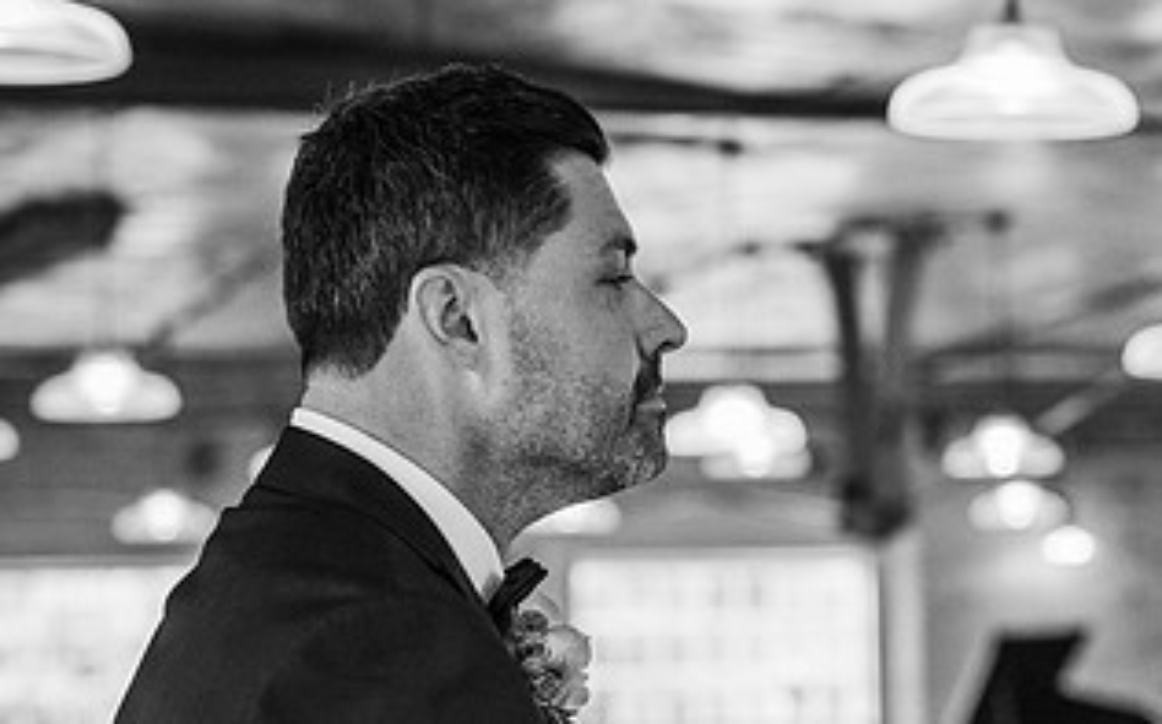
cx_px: 1033
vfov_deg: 8.2
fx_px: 5032
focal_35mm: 159
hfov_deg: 13.1
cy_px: 639
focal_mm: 85
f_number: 4
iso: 2000
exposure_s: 1/200
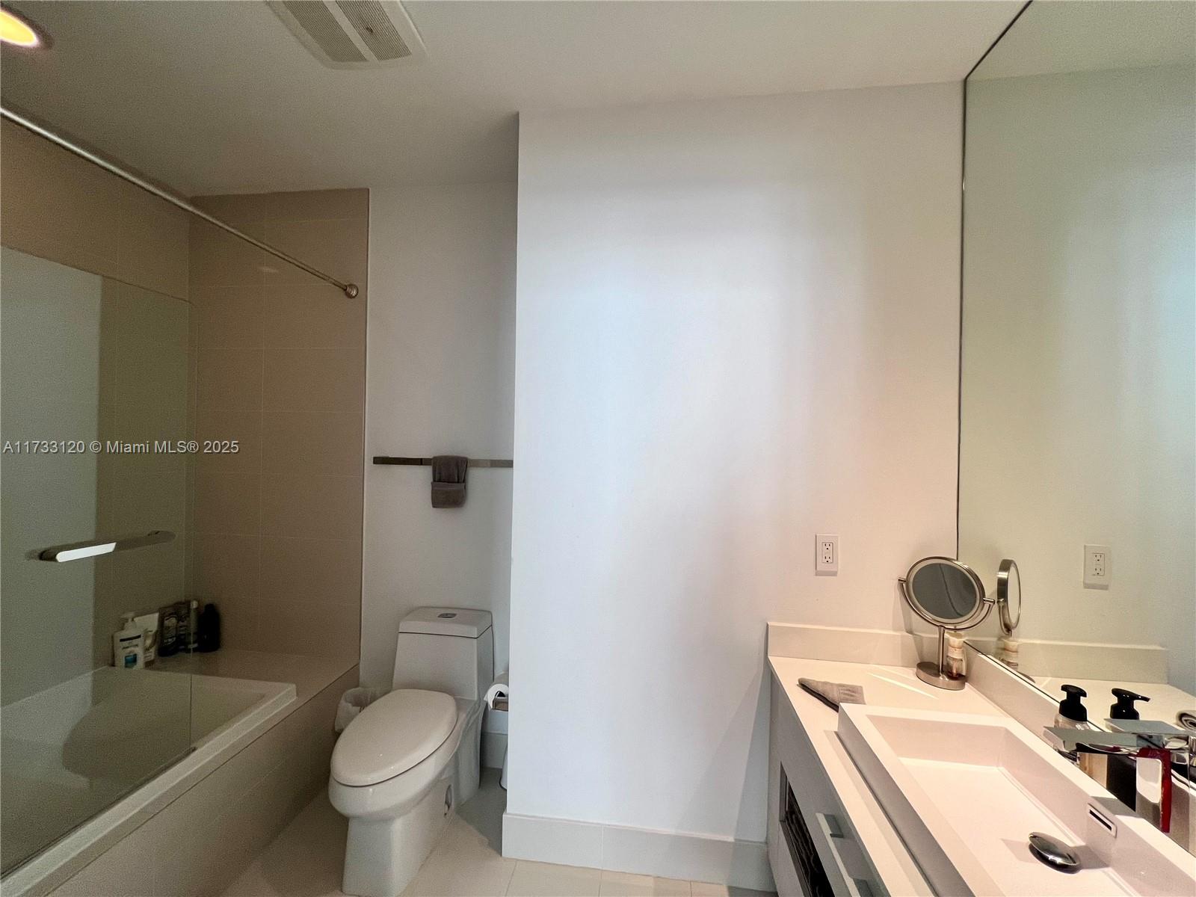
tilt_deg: +0.0
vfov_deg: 89.9
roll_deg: -0.7
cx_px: 598
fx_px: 449
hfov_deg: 106.2
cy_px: 448
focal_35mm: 13
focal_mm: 1.57
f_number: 1.8
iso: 160
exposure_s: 1/120
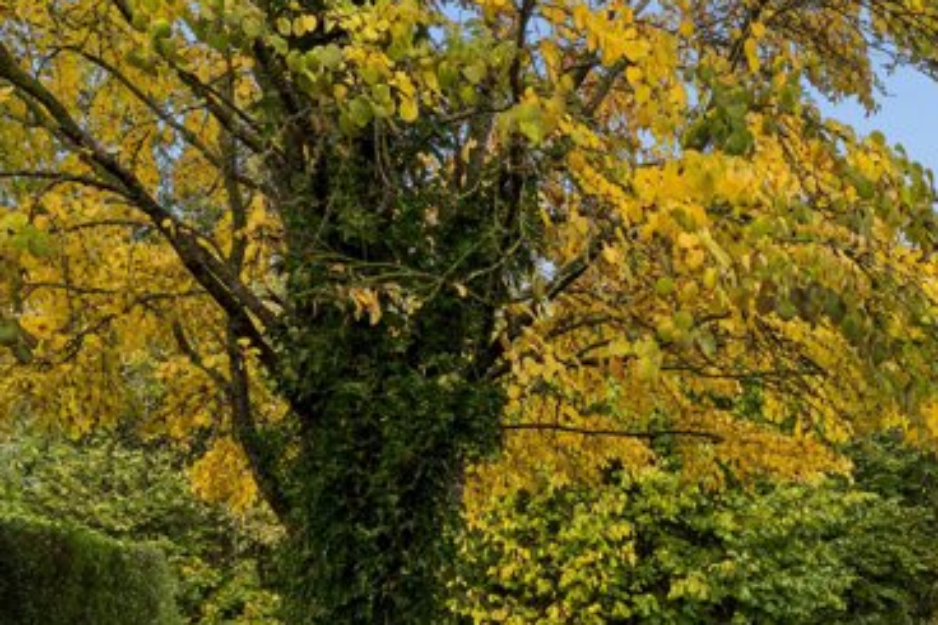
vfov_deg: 25.9
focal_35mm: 51
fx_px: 1316
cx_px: 754
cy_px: 560
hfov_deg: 37.8
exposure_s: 1/250
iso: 250
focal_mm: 15.5
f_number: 8
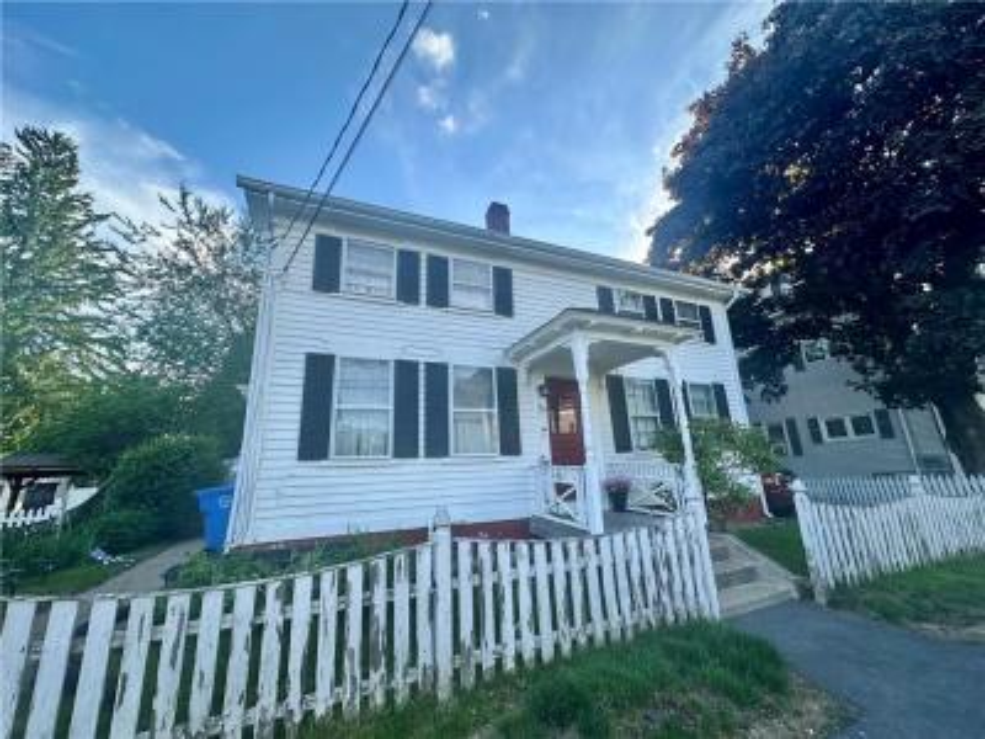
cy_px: 370
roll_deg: +2.4
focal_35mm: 14
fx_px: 398
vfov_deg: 85.7
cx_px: 492
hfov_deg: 102.1
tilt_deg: +14.6
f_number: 2.2
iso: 40
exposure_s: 1/487
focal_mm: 2.22
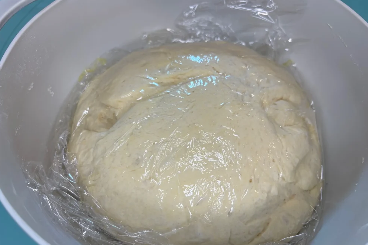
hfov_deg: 65.5
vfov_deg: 46.3
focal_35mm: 28
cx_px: 185
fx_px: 286
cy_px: 133
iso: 50
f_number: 1.6
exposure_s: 1/120
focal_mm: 5.96
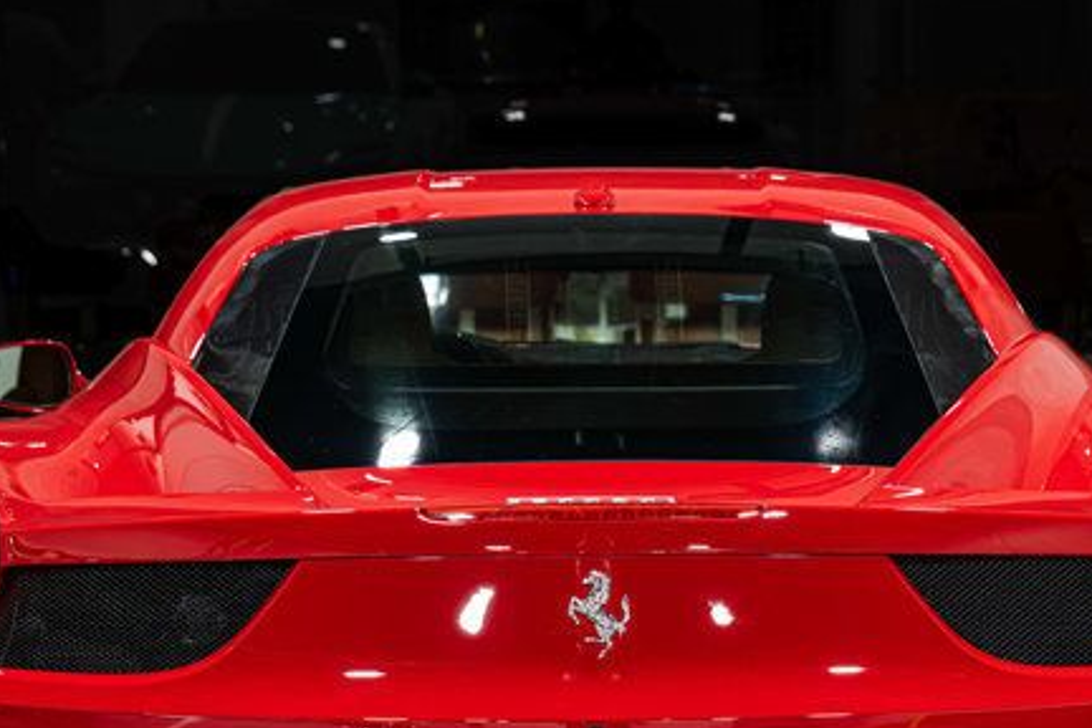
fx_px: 3731
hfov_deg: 16.6
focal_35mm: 123
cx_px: 597
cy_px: 616
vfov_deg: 11.1
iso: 1600
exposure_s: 1/80
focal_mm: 50
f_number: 4
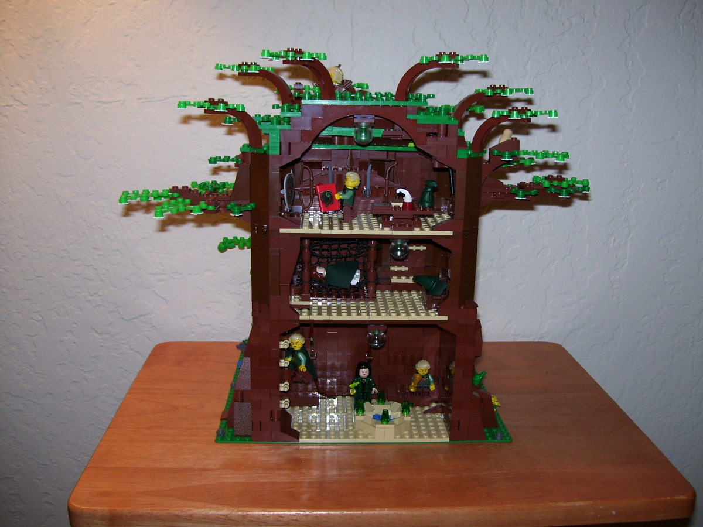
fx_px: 731
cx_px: 352
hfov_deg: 51.4
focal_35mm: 36
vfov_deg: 39.7
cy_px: 264
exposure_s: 1/60
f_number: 2.7
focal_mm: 6
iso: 80
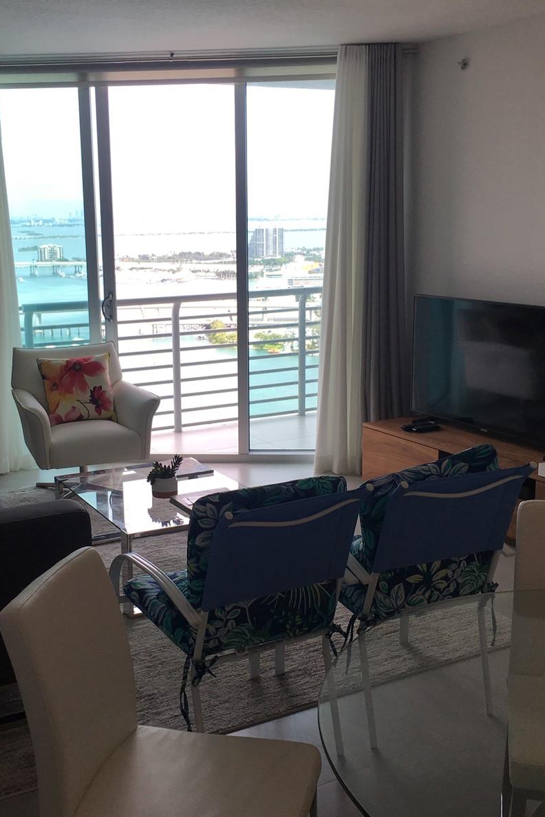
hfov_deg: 32.5
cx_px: 208
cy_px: 408
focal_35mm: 41
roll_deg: +0.1
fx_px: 931
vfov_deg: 47.4
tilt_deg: -11.9
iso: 25
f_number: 2.2
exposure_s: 1/250
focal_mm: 4.15
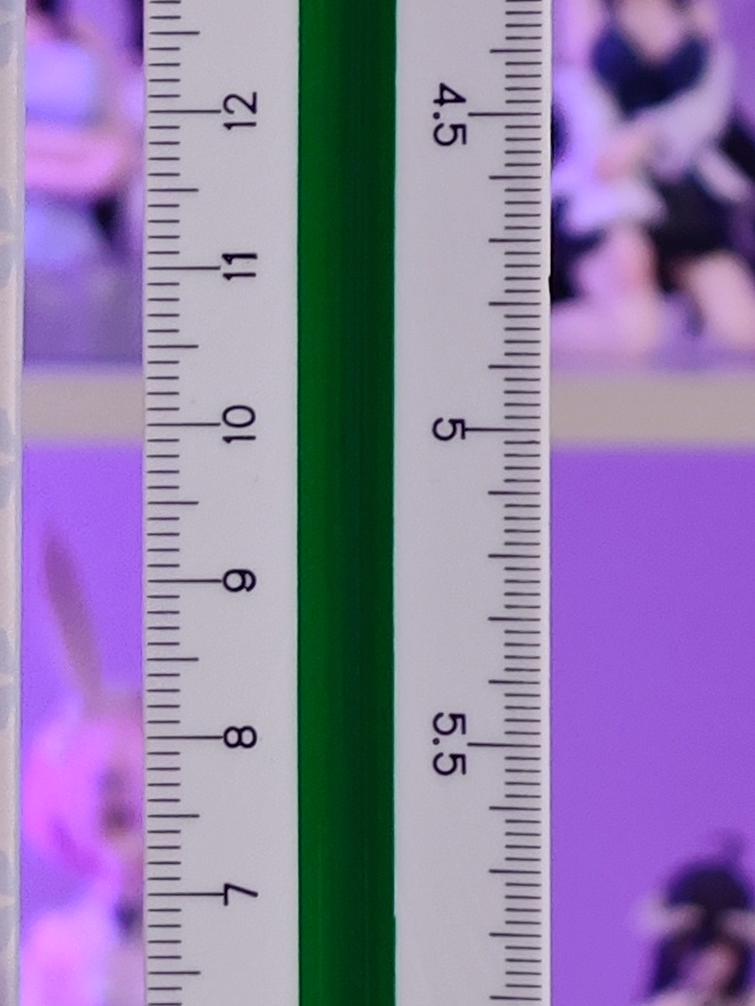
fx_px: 9071
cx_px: -688
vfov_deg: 6.3
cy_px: 394
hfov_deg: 4.7
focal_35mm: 312
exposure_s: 1/20.4
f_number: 2.4
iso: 400
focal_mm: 7.48
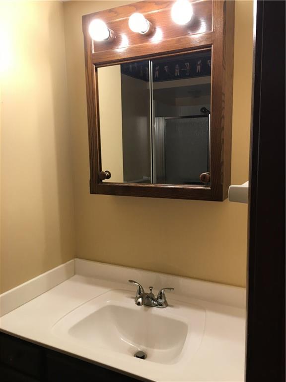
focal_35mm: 29
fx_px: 319
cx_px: 143
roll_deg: +0.0
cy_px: 191
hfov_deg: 48.2
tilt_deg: -7.1
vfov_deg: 61.7
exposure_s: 1/30
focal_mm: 4.15
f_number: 2.2
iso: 50
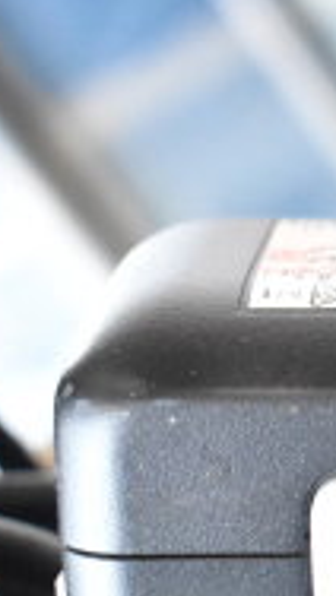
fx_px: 2177
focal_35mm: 138
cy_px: 534
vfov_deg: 15.4
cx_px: 767
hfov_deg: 8.2
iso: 6400
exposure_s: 1/100
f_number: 5
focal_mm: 27
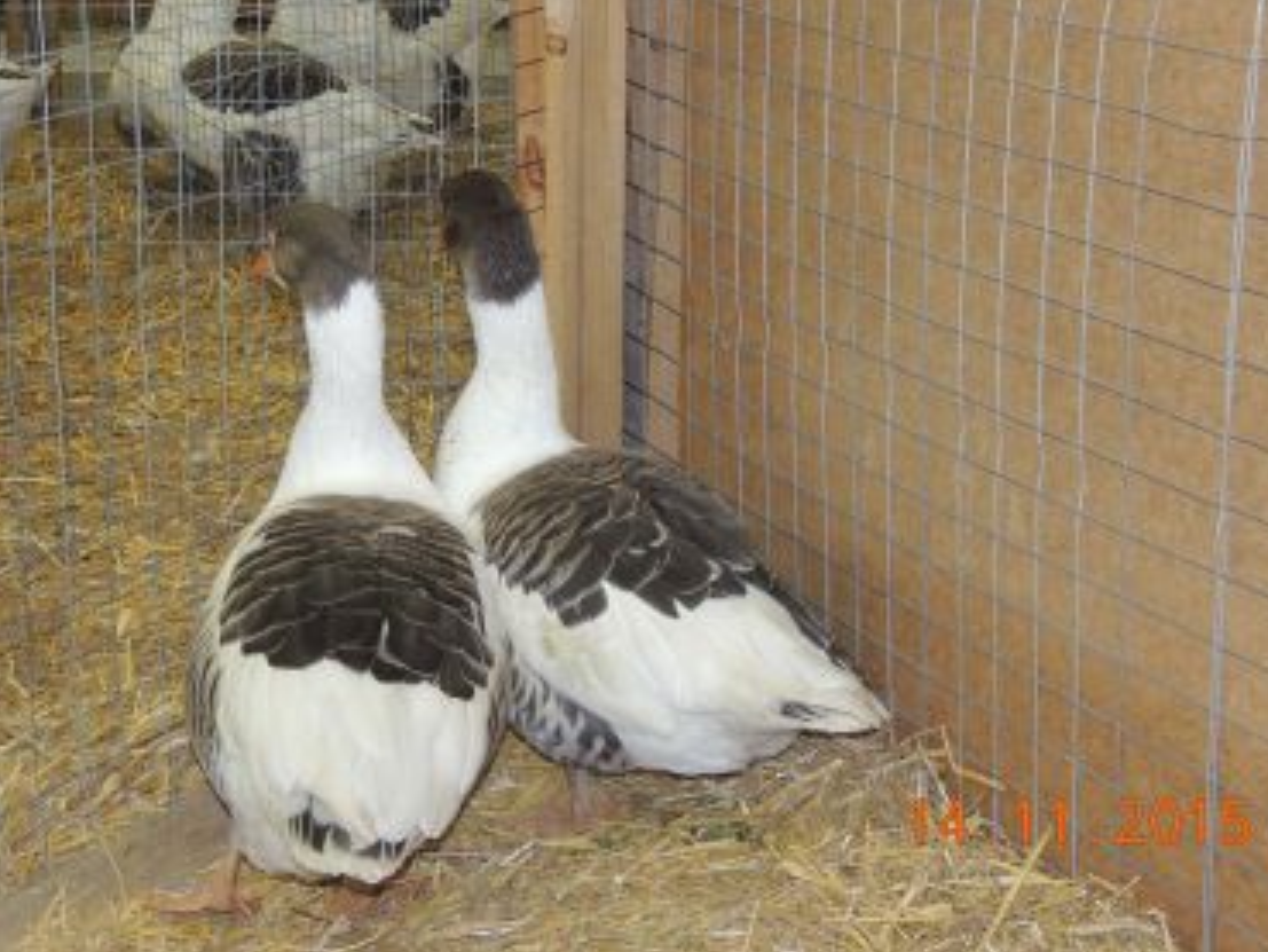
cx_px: 608
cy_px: 263
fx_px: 2565
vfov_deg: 20.9
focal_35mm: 70
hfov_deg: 27.8
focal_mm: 8.3
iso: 200
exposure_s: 1/30
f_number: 3.5
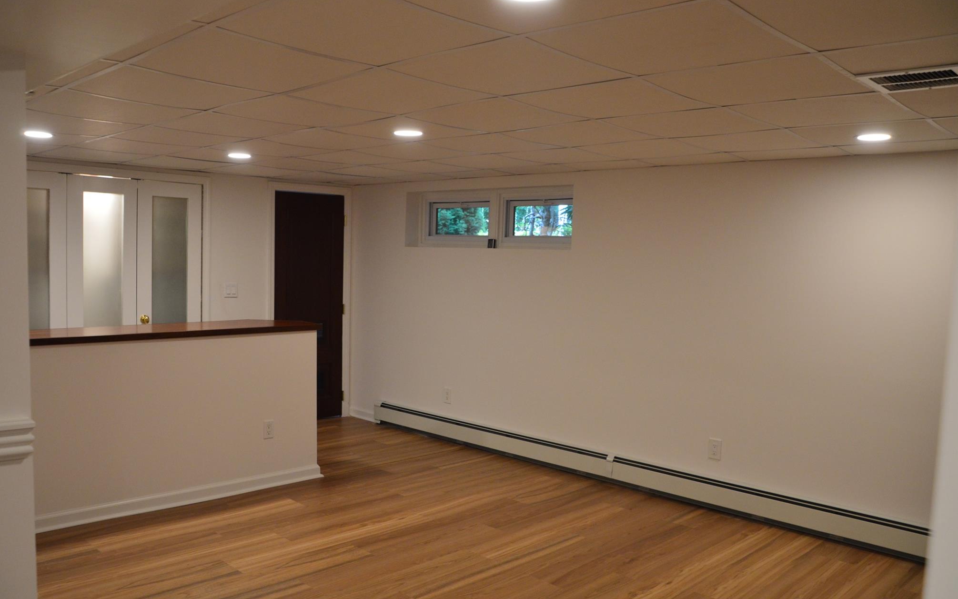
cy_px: 314
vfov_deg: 44.5
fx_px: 731
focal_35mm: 28
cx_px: 473
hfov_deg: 66.5
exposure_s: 1/60
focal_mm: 18
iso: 800
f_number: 5.6
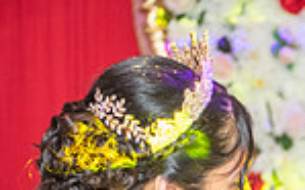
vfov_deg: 4.7
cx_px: 387
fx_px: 2310
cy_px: 324
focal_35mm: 278
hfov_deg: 7.5
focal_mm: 70
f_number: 3.2
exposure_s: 1/160
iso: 800
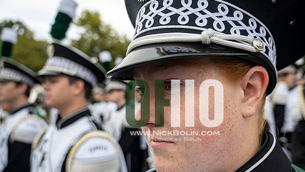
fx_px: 251
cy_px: 110
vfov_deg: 37.6
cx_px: 175
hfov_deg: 62.3
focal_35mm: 31
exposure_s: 1/800
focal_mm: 24
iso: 400
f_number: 4
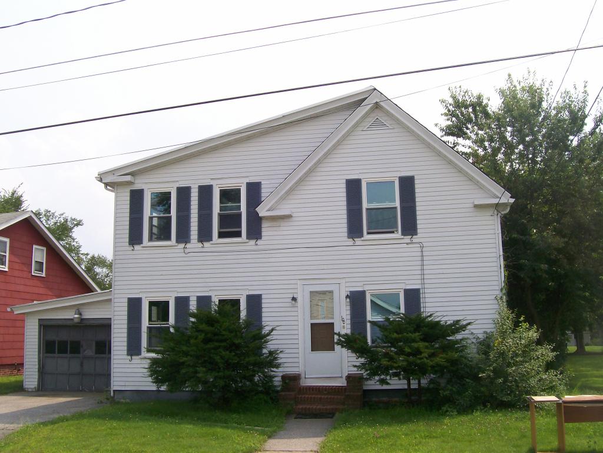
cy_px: 226
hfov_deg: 51.4
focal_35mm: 36
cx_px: 302
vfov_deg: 39.7
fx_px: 627
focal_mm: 6
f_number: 4.8
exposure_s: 1/545
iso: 80
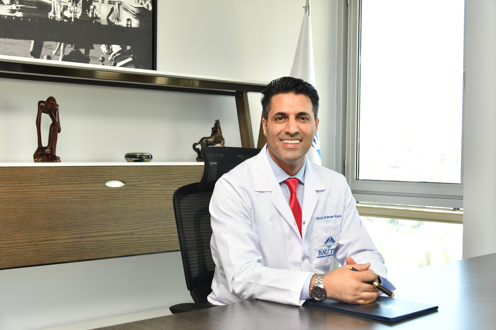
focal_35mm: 50
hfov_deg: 39.6
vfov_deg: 27.0
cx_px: 248
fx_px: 689
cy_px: 165
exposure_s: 1/125
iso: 1000
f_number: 5.6
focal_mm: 50
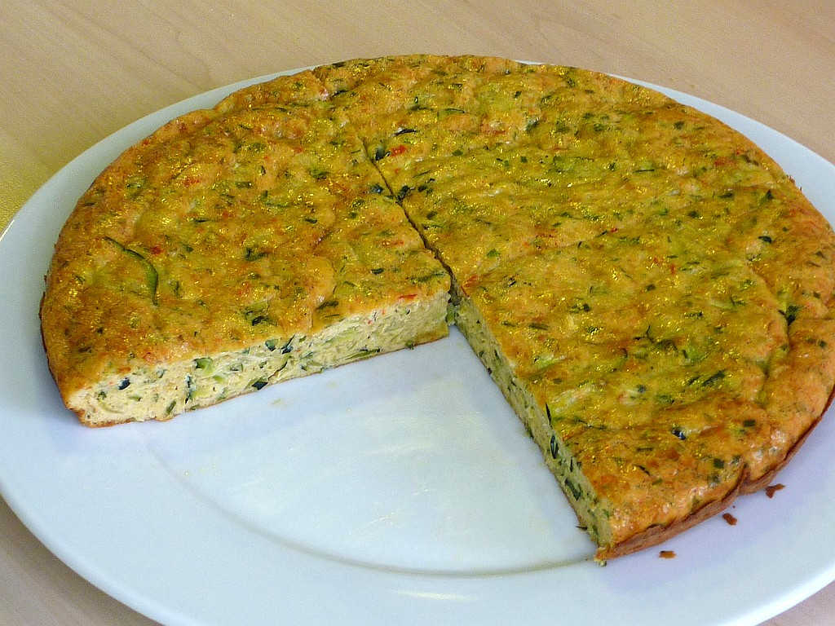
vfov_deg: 17.2
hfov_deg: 22.8
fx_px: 2074
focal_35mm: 86
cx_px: 418
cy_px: 313
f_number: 3.2
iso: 125
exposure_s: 1/40
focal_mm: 8
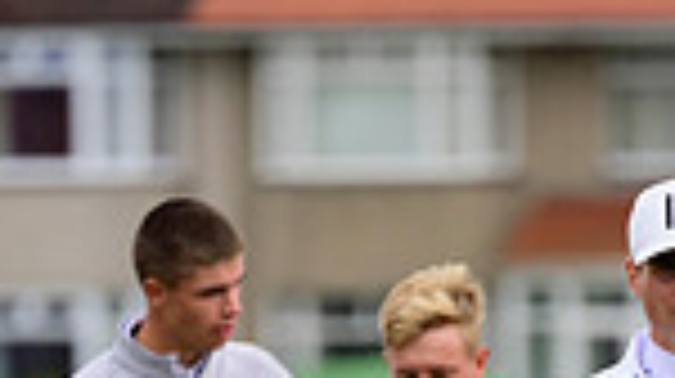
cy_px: 794
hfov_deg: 1.3
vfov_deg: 0.7
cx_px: 410
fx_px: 28946
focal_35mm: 1619
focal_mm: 400
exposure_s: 1/1250
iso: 800
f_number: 5.6
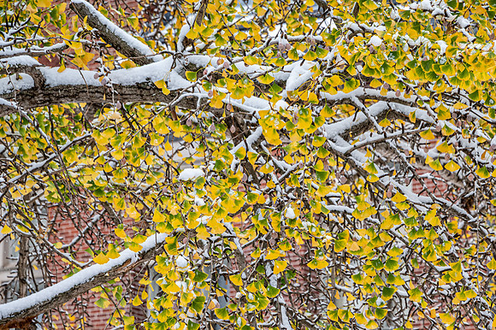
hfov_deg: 7.7
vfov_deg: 5.1
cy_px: 191
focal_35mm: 268
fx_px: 3684
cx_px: 288
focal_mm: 230
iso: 400
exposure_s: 1/160
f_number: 13
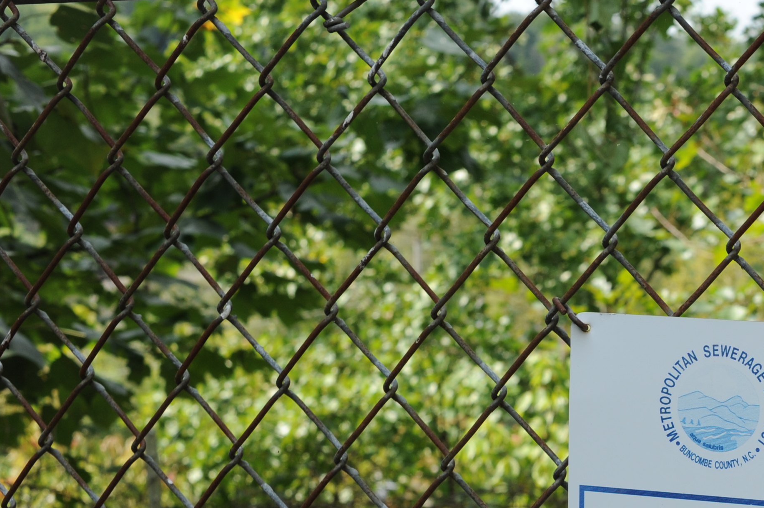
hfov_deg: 23.4
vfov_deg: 16.5
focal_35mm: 81
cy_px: 498
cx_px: 866
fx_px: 1718
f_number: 9
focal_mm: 35
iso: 250
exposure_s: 1/200
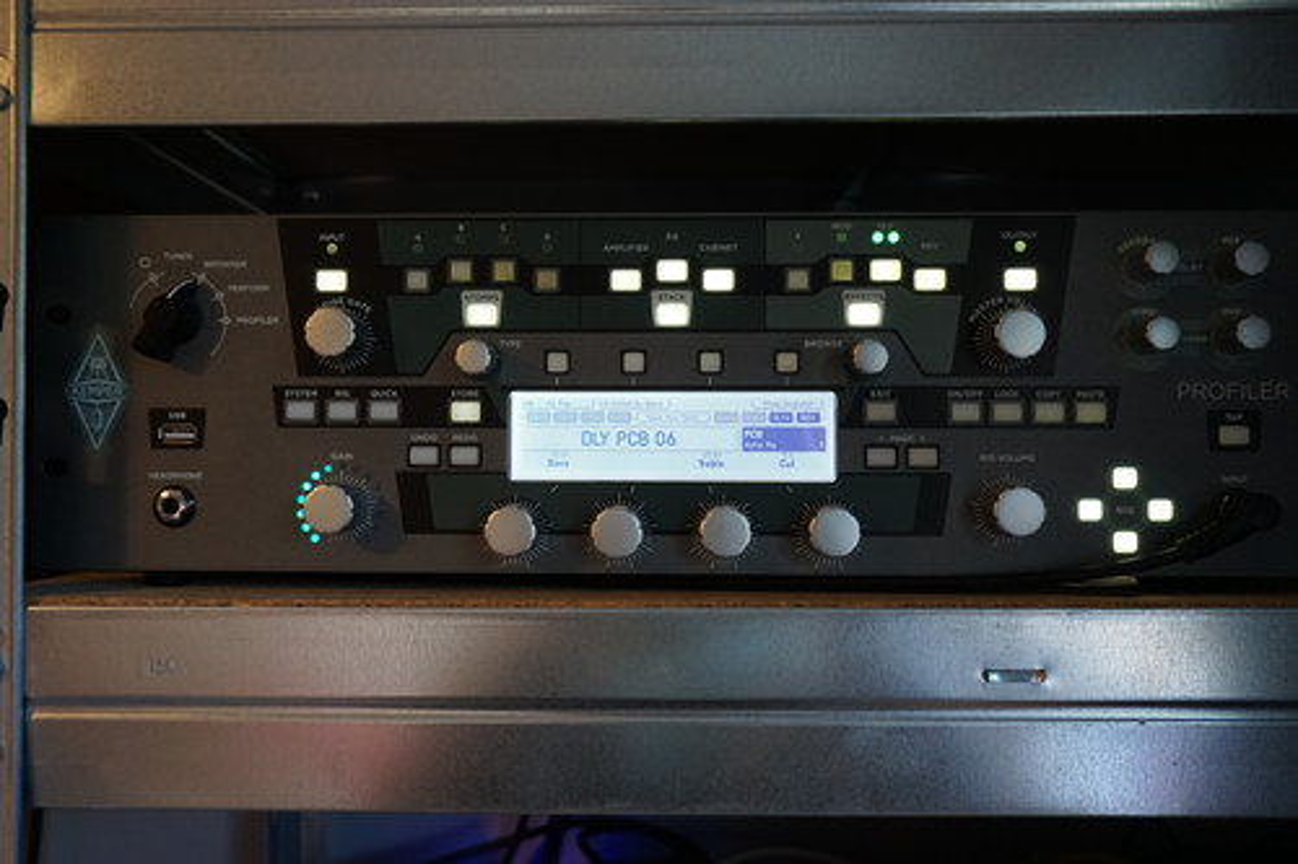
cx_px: 649
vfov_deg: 43.6
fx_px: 1081
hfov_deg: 61.9
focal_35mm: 30
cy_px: 432
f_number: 4
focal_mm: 20
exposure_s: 1/60
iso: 1000
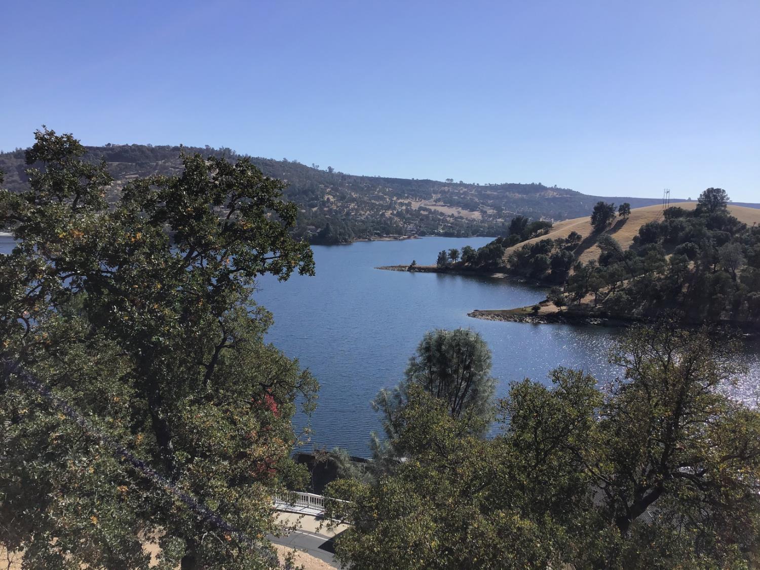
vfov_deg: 45.4
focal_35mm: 31
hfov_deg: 58.4
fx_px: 681
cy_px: 285
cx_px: 380
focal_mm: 3.3
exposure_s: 1/1894
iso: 25
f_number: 2.4
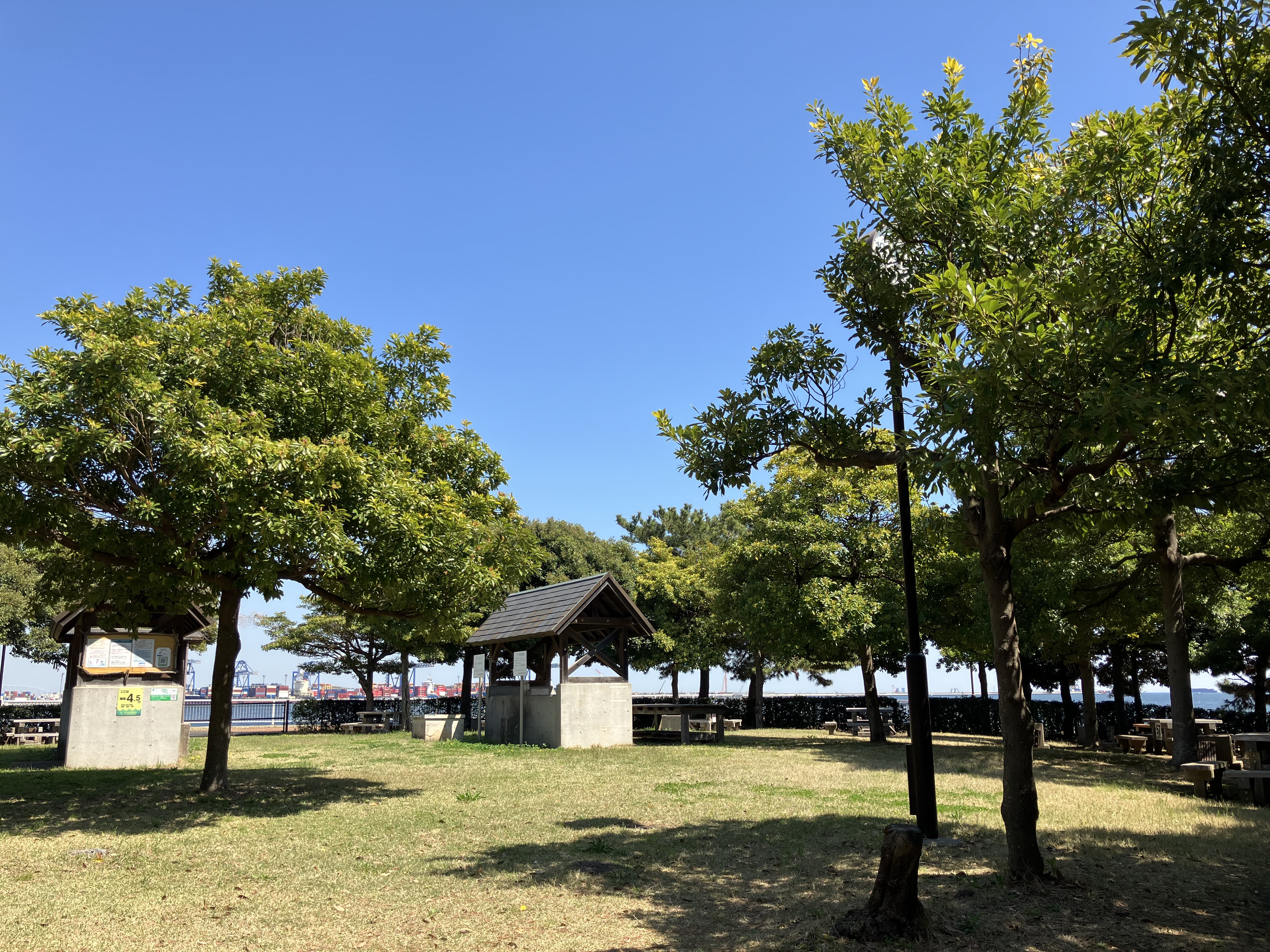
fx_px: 1027
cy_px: 476
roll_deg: +0.8
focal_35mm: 28
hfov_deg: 63.4
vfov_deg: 49.7
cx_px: 635
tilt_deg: +10.3
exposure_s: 1/1104
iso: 32
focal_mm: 3.99
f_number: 1.8
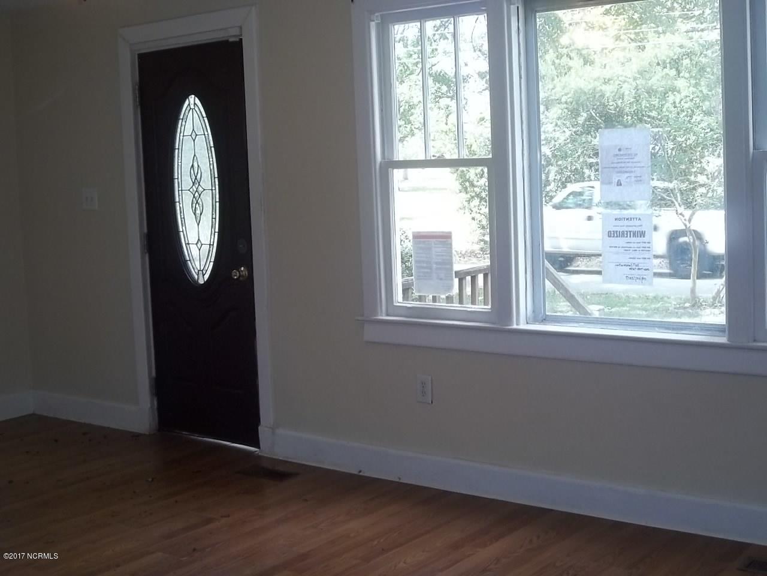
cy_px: 288
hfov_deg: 40.4
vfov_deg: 30.9
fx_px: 1041
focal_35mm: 47
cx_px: 384
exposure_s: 1/60
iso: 160
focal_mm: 8.3
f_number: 4.58
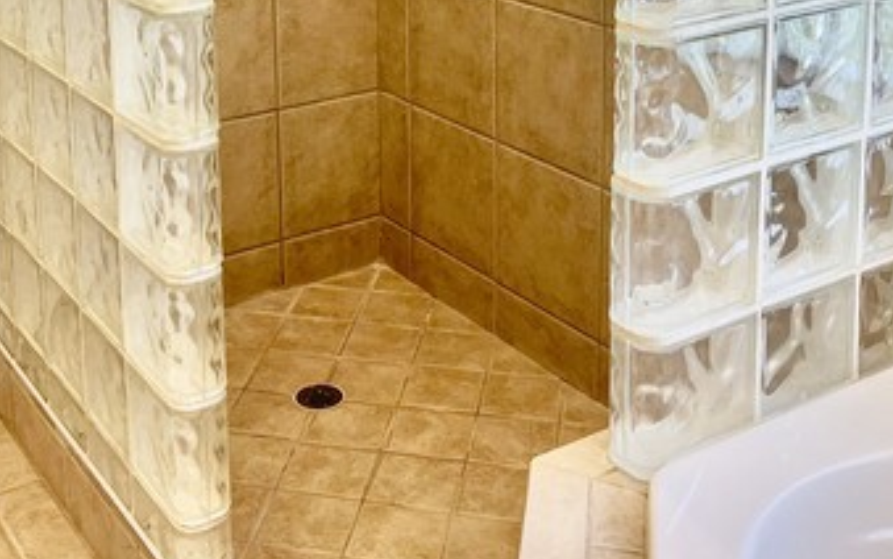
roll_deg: +2.0
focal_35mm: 52
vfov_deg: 23.4
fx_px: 1266
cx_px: 311
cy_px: -53
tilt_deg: -9.9
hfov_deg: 38.5
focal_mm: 5.1
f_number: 1.6
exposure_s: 1/120
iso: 80
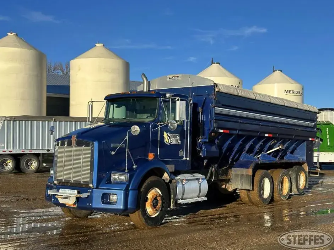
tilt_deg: +2.8
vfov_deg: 29.7
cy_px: 126
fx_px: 473
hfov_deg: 38.9
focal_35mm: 49
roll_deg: -0.4
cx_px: 170
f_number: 1.78
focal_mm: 6.86
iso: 64
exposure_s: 1/4016
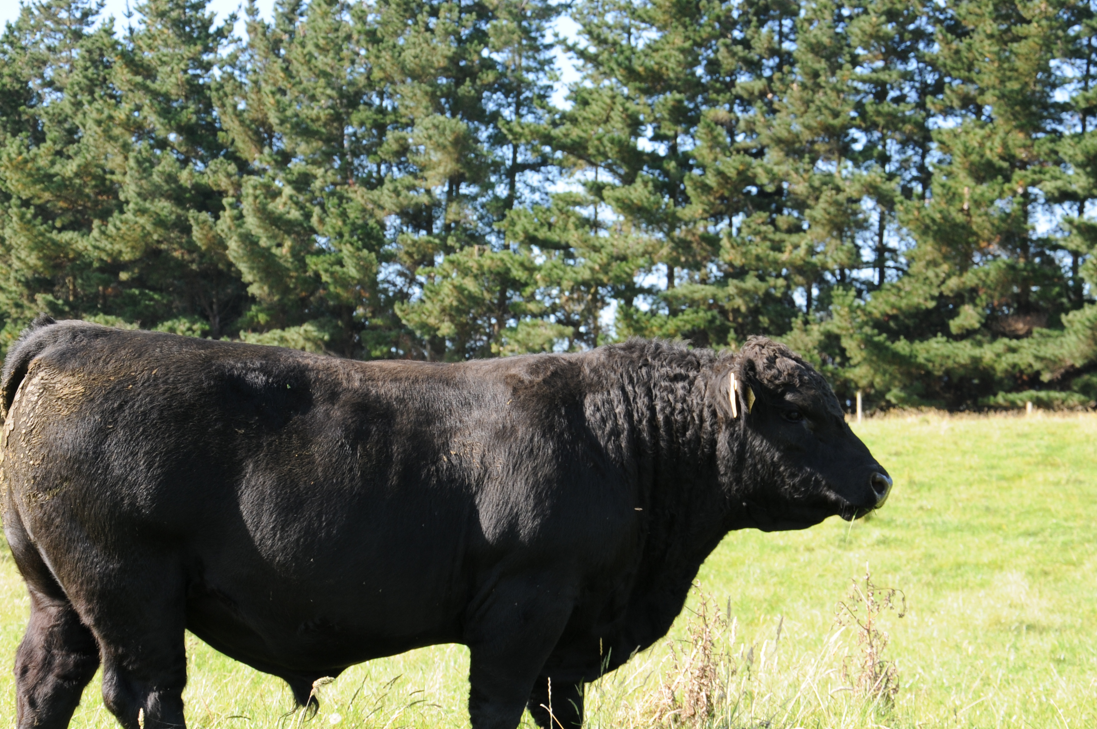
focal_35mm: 88
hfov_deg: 23.1
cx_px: 518
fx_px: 2678
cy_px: 474
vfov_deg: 15.5
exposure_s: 1/160
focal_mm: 42
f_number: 6.3
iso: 200
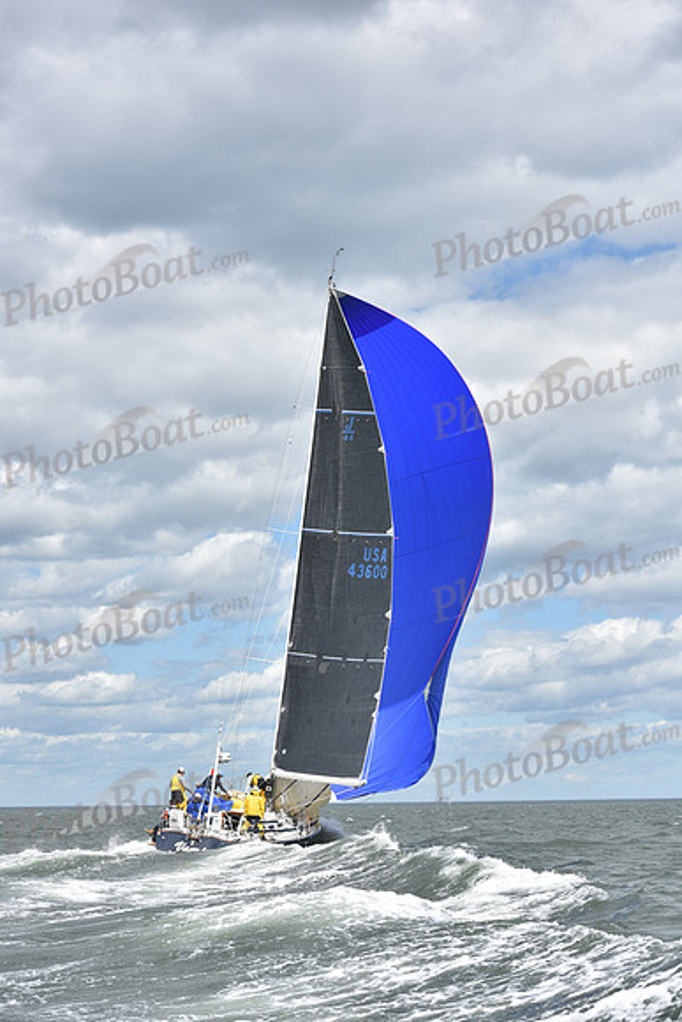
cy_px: 511
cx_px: 341
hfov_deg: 19.5
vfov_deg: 28.8
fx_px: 1988
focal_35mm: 70
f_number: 7.1
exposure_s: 1/1250
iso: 320
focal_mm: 70
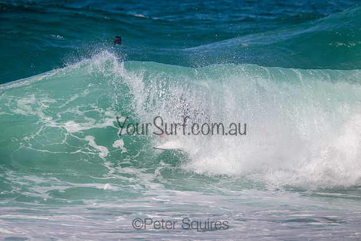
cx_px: 180
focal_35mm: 800
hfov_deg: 2.6
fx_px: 8024
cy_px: 120
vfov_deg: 1.7
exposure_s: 1/1600
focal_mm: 800
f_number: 11
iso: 500
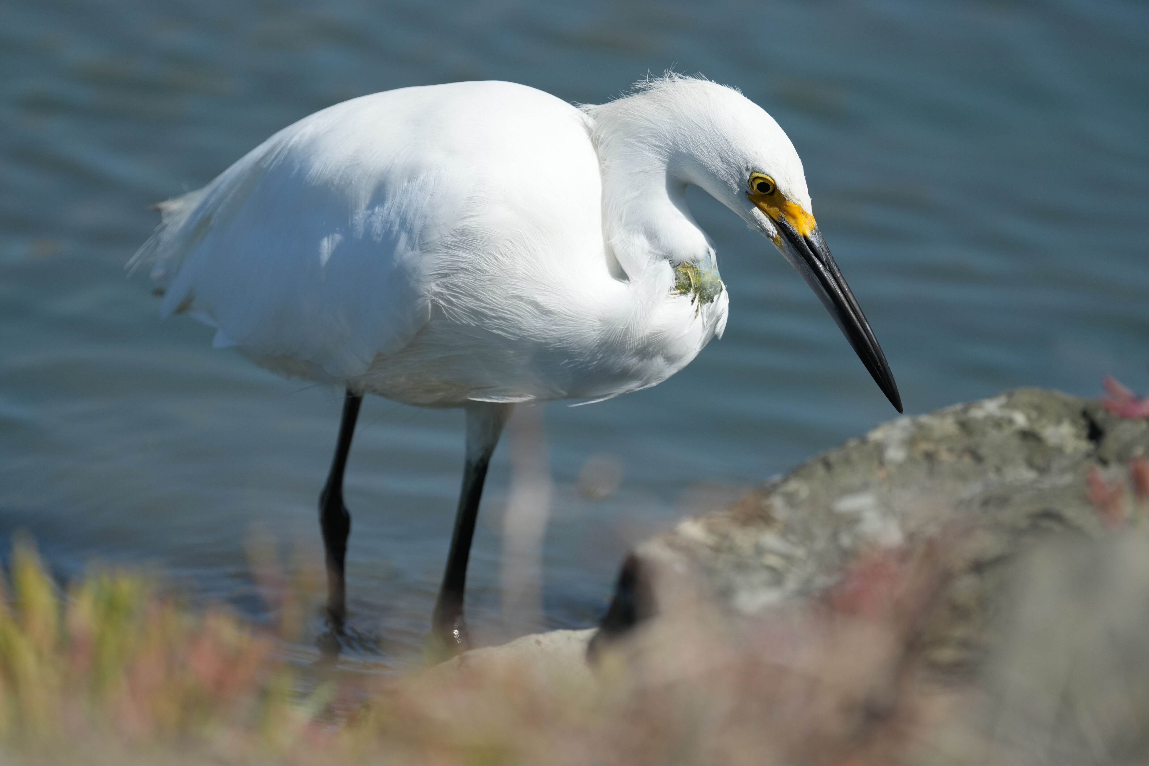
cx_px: 574
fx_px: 17872
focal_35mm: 560
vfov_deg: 2.5
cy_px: 383
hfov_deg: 3.7
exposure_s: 1/2500
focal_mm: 560
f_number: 6.3
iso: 500
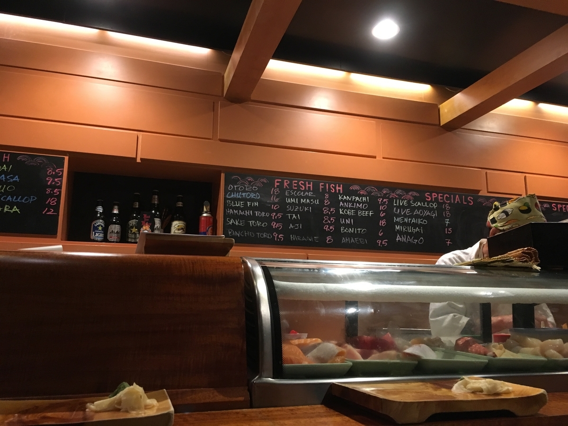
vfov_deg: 48.2
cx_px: 284
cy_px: 213
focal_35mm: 29
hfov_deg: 61.7
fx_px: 476
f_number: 2.2
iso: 200
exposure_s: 1/30
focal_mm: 4.15
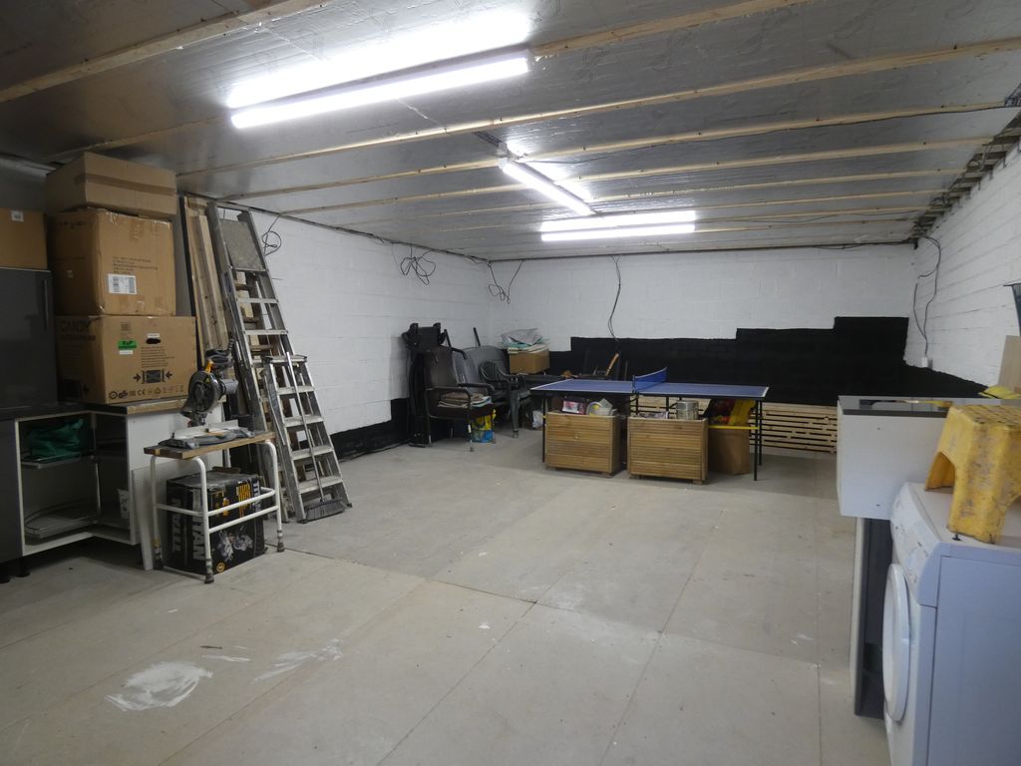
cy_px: 383
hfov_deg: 81.7
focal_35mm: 20
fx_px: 590
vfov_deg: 66.0
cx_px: 510
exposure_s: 1/60
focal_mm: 3.6
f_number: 2.8
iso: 200
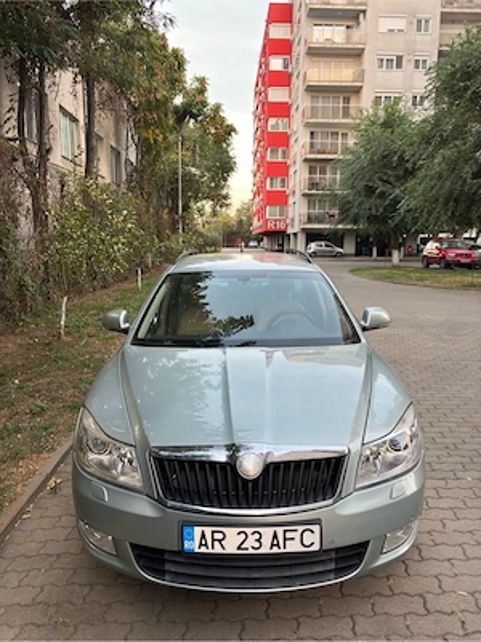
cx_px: 240
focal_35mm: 26
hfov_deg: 53.1
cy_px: 321
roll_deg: -1.0
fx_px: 482
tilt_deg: -9.9
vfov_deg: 67.3
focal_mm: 5.96
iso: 64
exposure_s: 1/121
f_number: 1.6
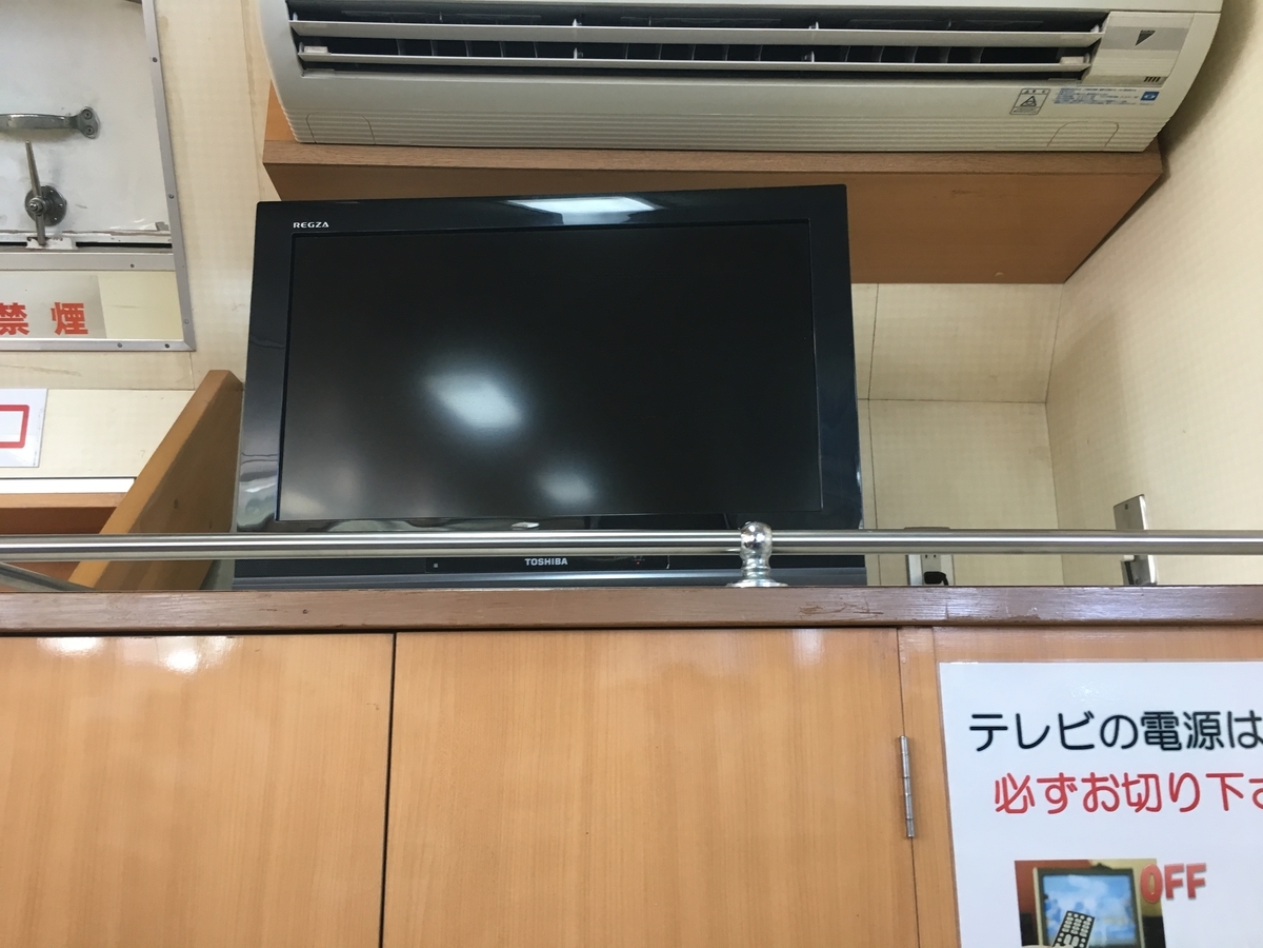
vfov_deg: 48.2
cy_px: 474
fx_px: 1058
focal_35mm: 29
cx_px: 632
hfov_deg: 61.7
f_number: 2.2
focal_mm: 4.15
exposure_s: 1/30
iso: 80
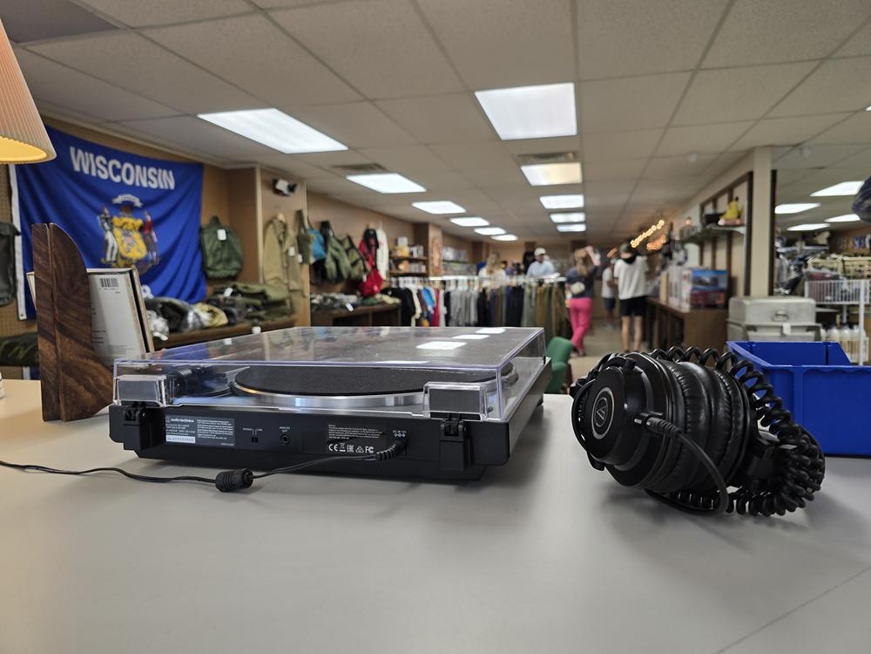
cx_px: 436
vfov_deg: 58.9
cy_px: 327
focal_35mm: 23
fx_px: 579
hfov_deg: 73.9
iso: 80
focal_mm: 6.3
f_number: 1.7
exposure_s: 1/120
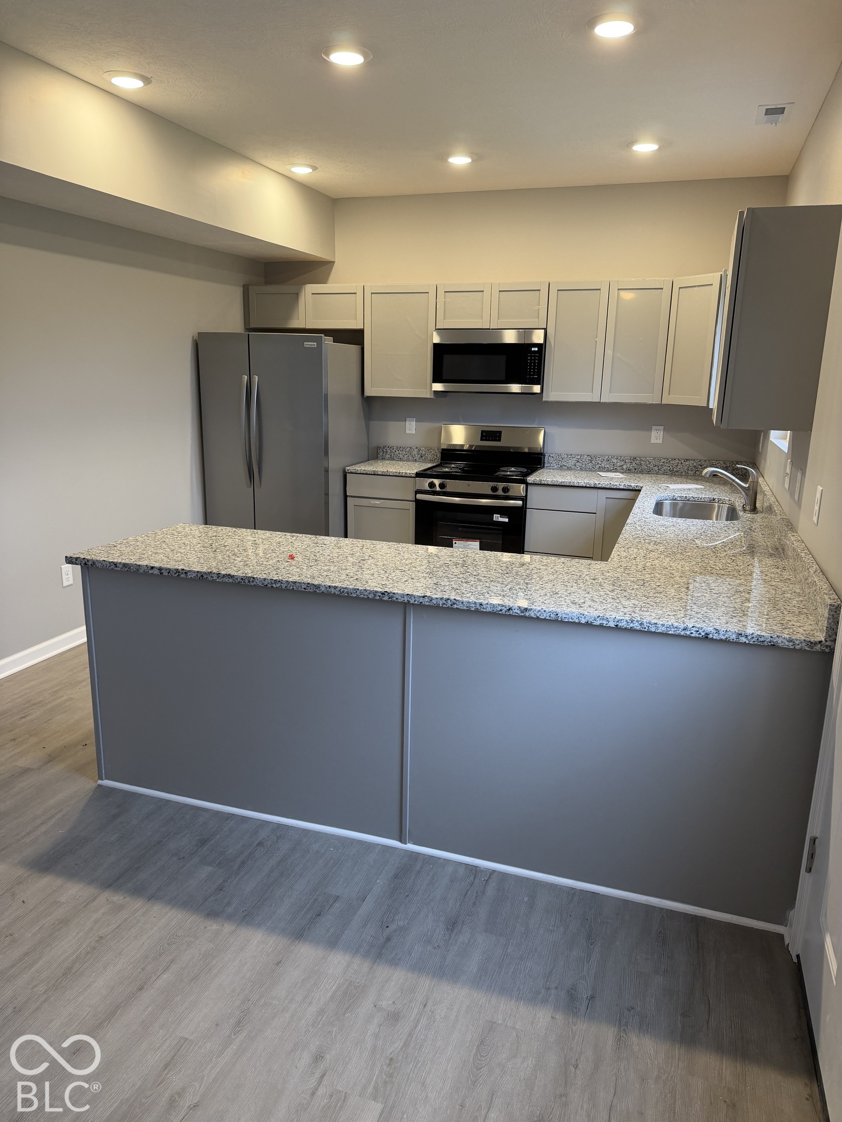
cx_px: 421
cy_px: 561
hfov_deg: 56.8
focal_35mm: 24
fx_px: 778
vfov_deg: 71.6
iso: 125
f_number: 1.78
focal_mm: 6.76
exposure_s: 1/60
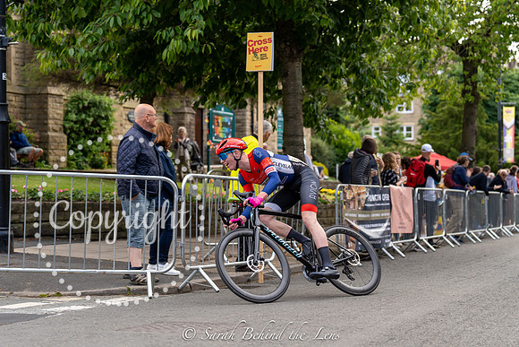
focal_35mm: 70
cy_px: 174
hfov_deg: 28.8
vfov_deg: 19.5
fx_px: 1009
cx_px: 260
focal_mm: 70
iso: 400
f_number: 3.2
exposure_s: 1/1000
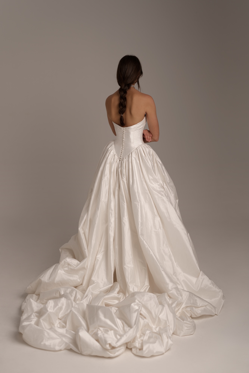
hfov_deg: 27.0
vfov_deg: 39.6
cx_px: 124
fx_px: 519
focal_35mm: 50
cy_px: 186
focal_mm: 50
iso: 50
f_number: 1.2
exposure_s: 1/400
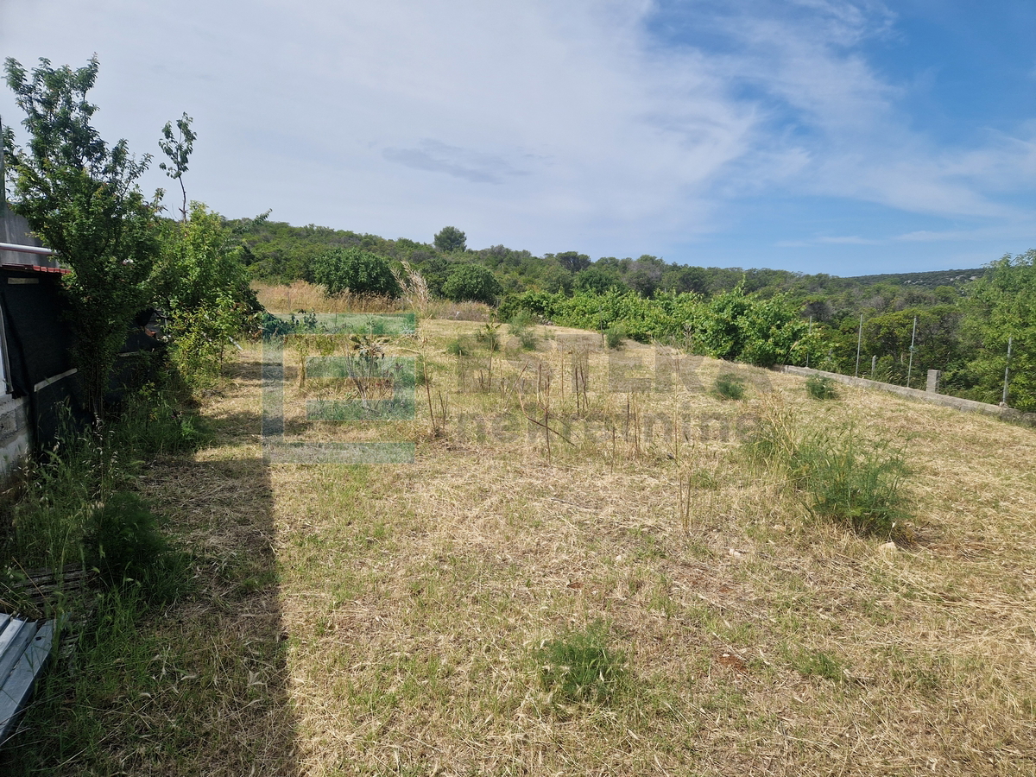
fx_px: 688
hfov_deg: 73.9
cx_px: 518
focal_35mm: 23
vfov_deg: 58.9
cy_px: 388
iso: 50
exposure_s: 1/2768
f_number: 1.8
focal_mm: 5.4
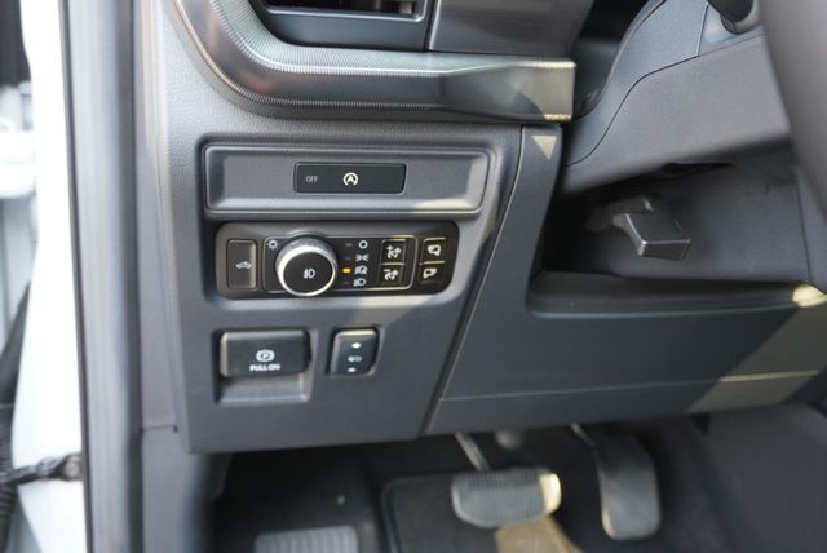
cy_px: 276
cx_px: 414
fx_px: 724
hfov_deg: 59.4
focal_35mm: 32
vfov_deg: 41.8
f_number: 4
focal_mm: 21
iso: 800
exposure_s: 1/160
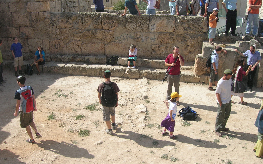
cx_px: 130
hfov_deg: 52.7
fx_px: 265
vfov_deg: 34.4
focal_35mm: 37
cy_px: 78
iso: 50
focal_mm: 5.7
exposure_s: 1/362
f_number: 4.9
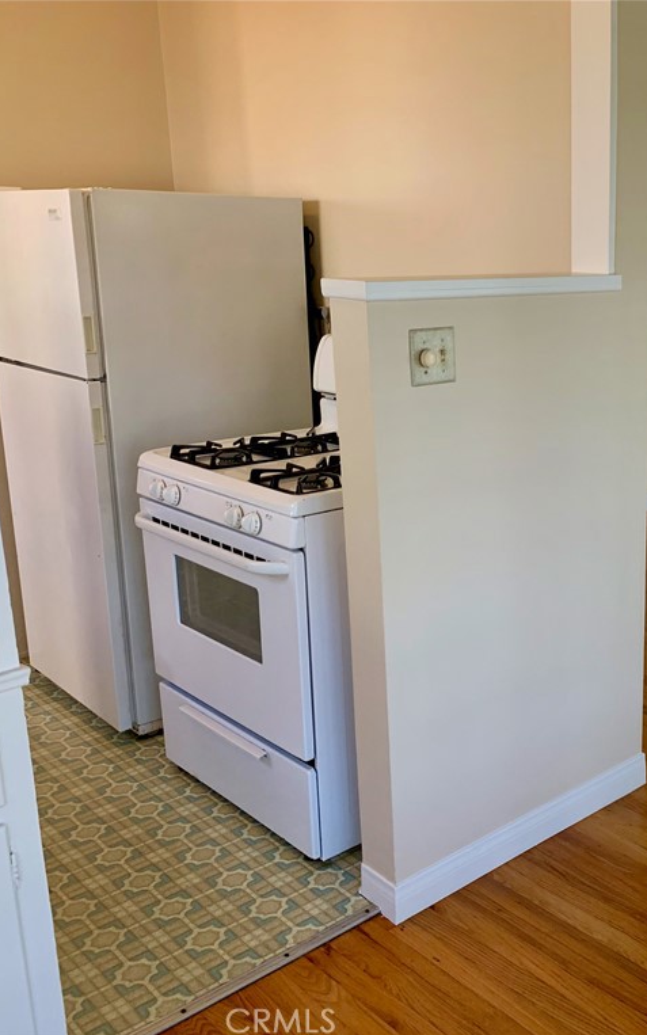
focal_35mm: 37
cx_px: 581
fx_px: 1044
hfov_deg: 32.7
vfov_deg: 52.7
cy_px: 520
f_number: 1.8
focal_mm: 4.25
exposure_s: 1/121
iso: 64
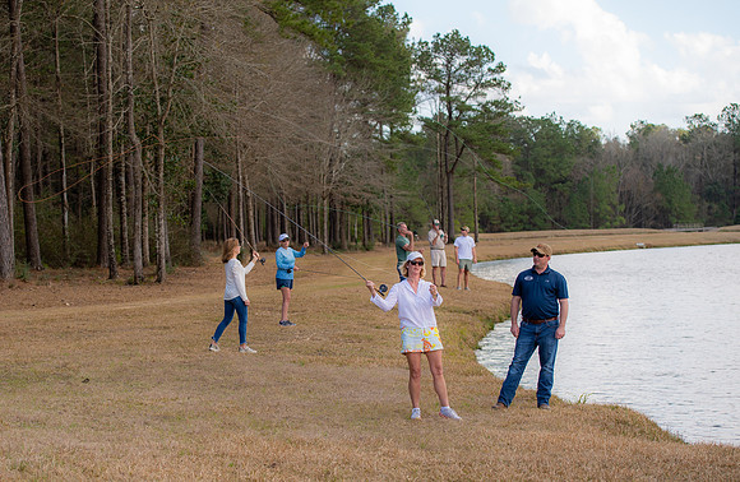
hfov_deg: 23.3
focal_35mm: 88
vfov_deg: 15.4
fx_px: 1786
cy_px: 281
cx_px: 280
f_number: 4
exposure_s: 1/250
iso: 100
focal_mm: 70
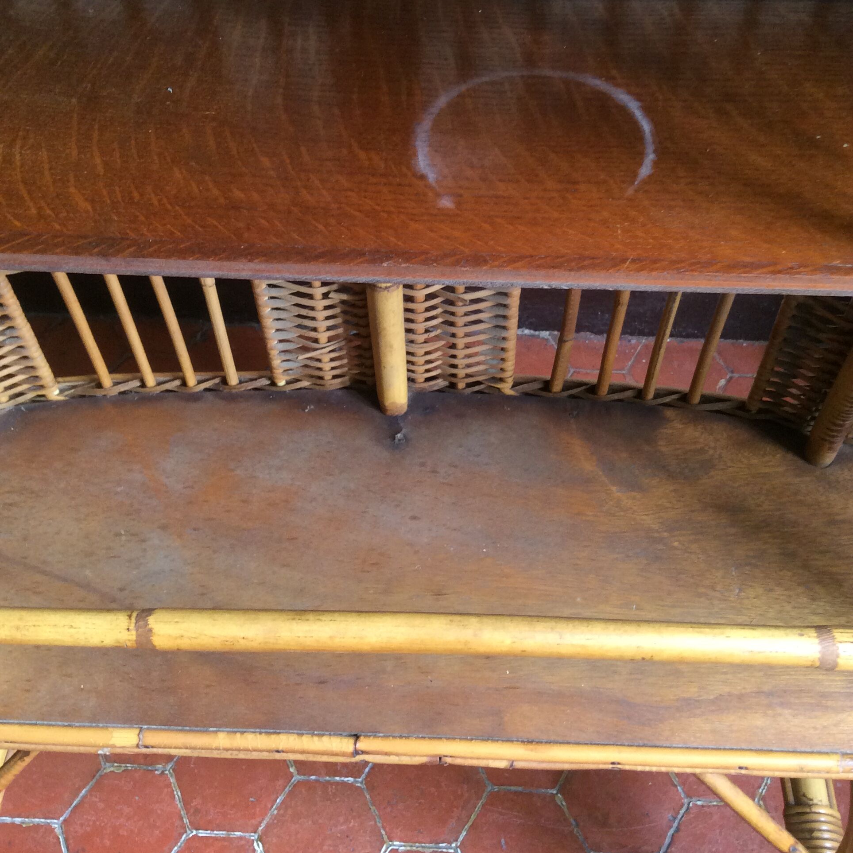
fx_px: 1059
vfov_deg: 43.6
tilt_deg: -51.1
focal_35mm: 38
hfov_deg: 43.9
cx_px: 428
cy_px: 333
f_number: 2.4
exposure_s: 1/25
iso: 125
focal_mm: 3.3
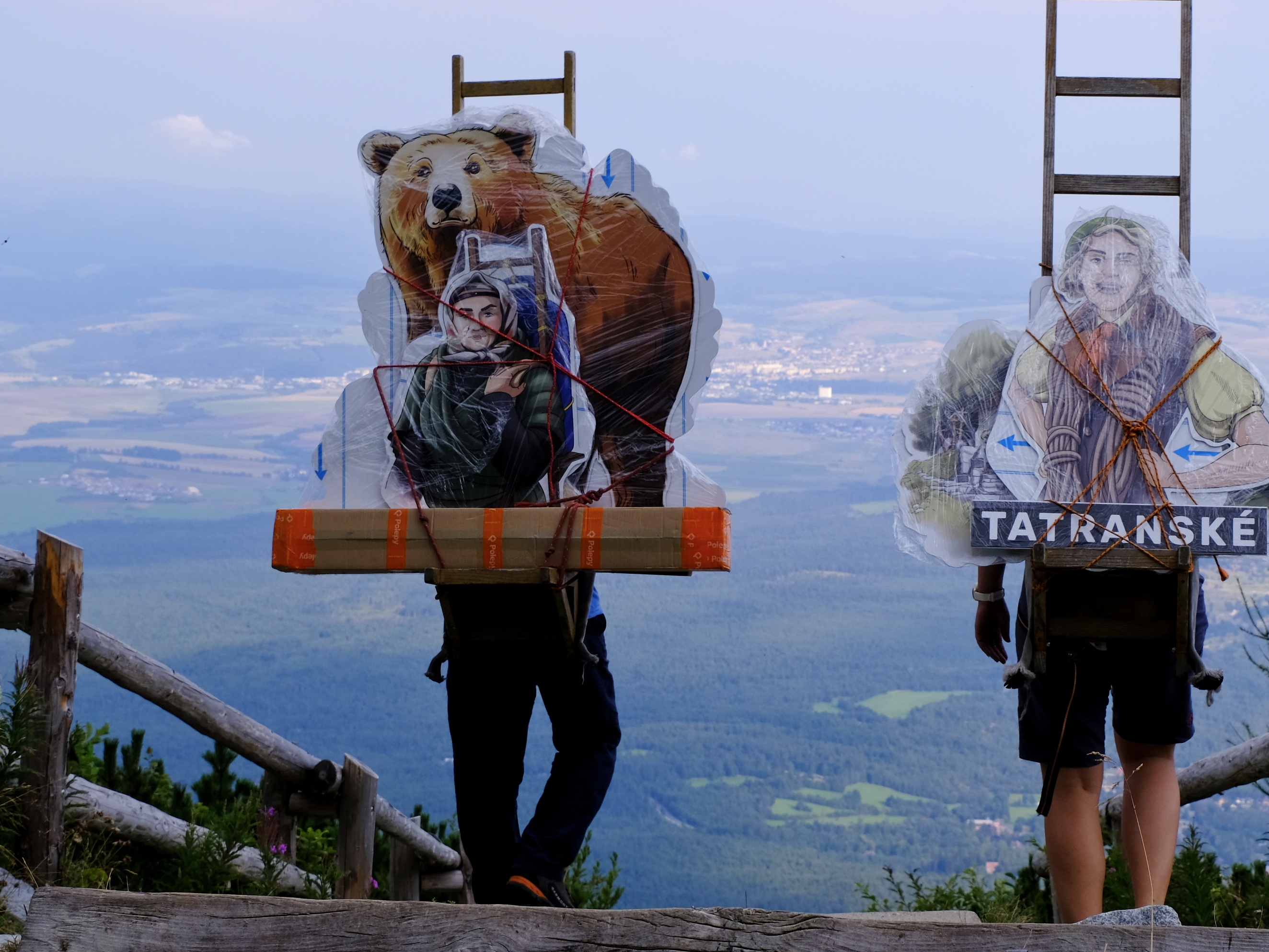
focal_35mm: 93
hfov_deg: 21.0
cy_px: 298
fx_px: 3409
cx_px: 805
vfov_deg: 15.9
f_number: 9
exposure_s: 1/350
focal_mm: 38.9
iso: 320
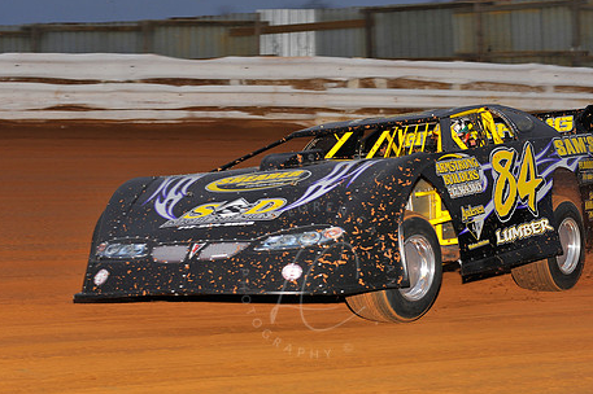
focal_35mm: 127
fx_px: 2090
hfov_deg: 16.1
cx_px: 317
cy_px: 161
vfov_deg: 10.8
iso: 500
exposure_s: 1/250
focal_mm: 100
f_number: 5.6
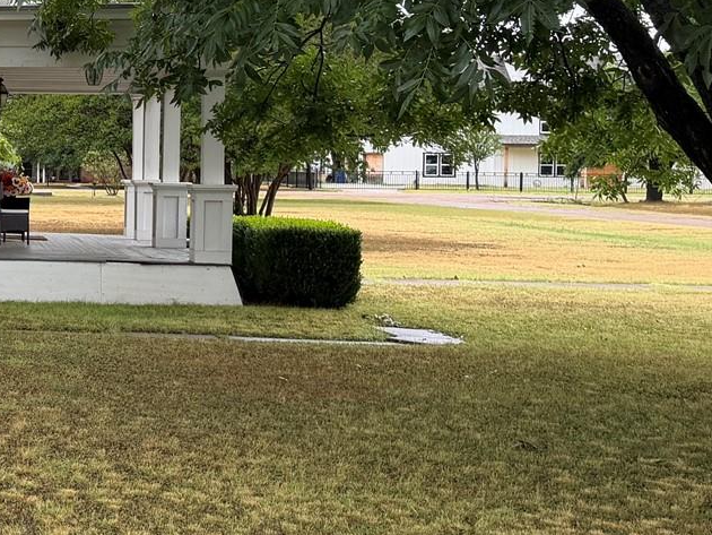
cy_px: 193
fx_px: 1605
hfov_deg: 21.5
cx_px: -319
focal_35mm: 78
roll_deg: -0.5
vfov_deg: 18.9
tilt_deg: +0.2
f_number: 1.78
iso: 80
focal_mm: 6.76
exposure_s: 1/172
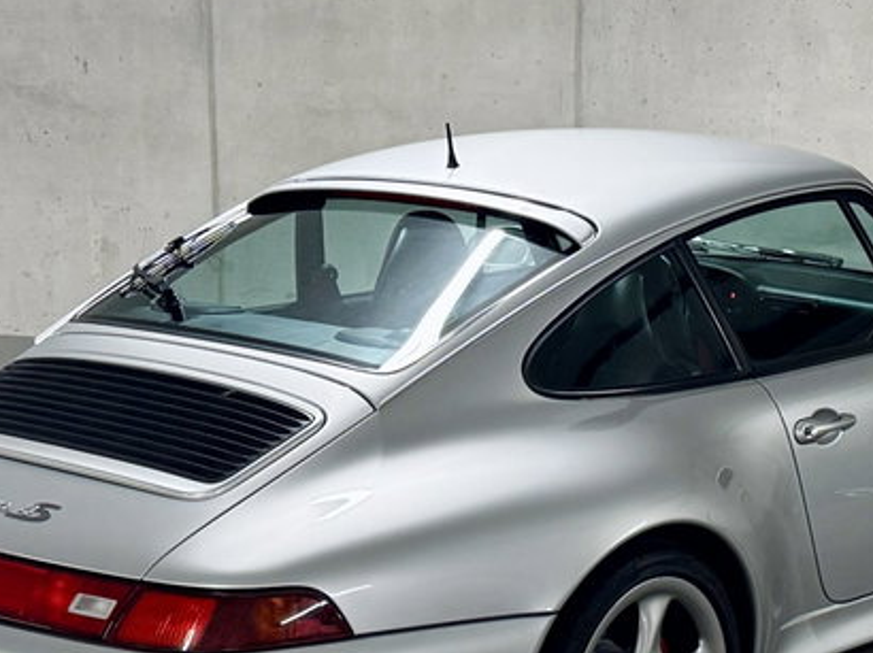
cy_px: 366
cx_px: 511
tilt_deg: -13.4
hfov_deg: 42.0
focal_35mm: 45
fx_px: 1134
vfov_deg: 32.1
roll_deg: -0.3
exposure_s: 1/100
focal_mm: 6.76
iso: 250
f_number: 1.78
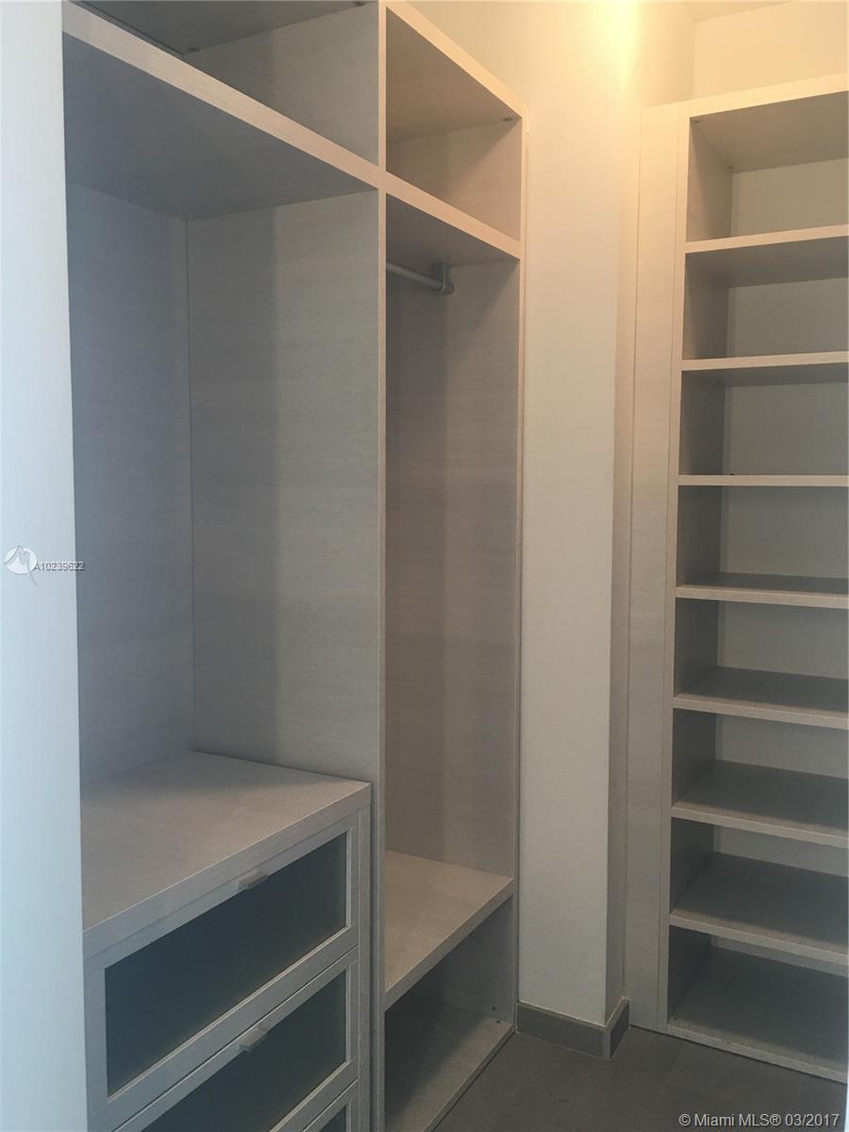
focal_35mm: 29
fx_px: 948
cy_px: 566
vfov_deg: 61.7
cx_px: 424
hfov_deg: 48.2
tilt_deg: -4.3
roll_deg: +0.0
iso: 40
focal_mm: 4.15
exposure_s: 1/15
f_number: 2.2
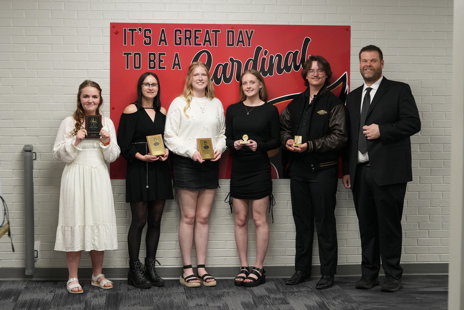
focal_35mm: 75
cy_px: 155
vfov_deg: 18.2
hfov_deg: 27.0
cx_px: 232
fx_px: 967
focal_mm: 50
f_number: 3.5
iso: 2500
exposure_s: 1/160
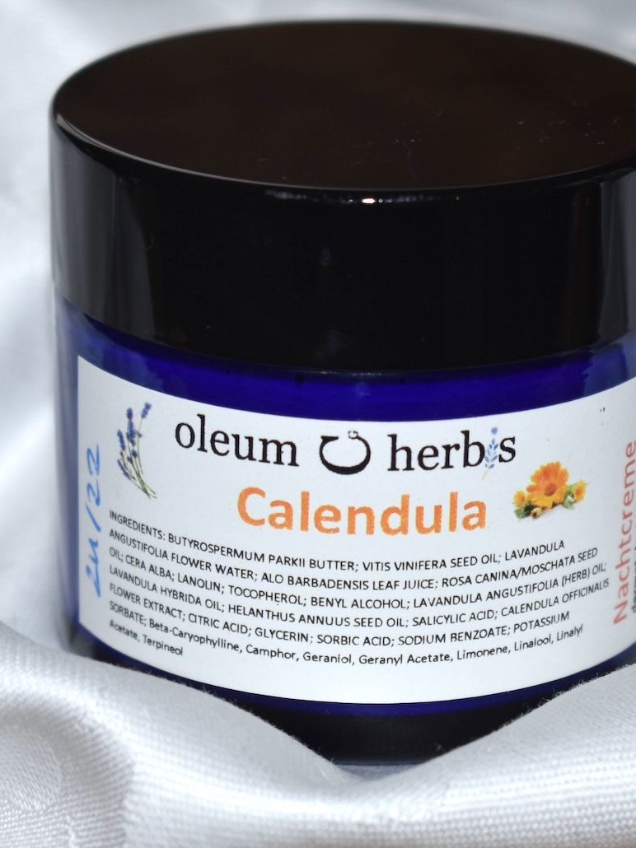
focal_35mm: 147
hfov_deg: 10.1
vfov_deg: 13.4
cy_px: 487
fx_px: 3603
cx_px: 334
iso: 320
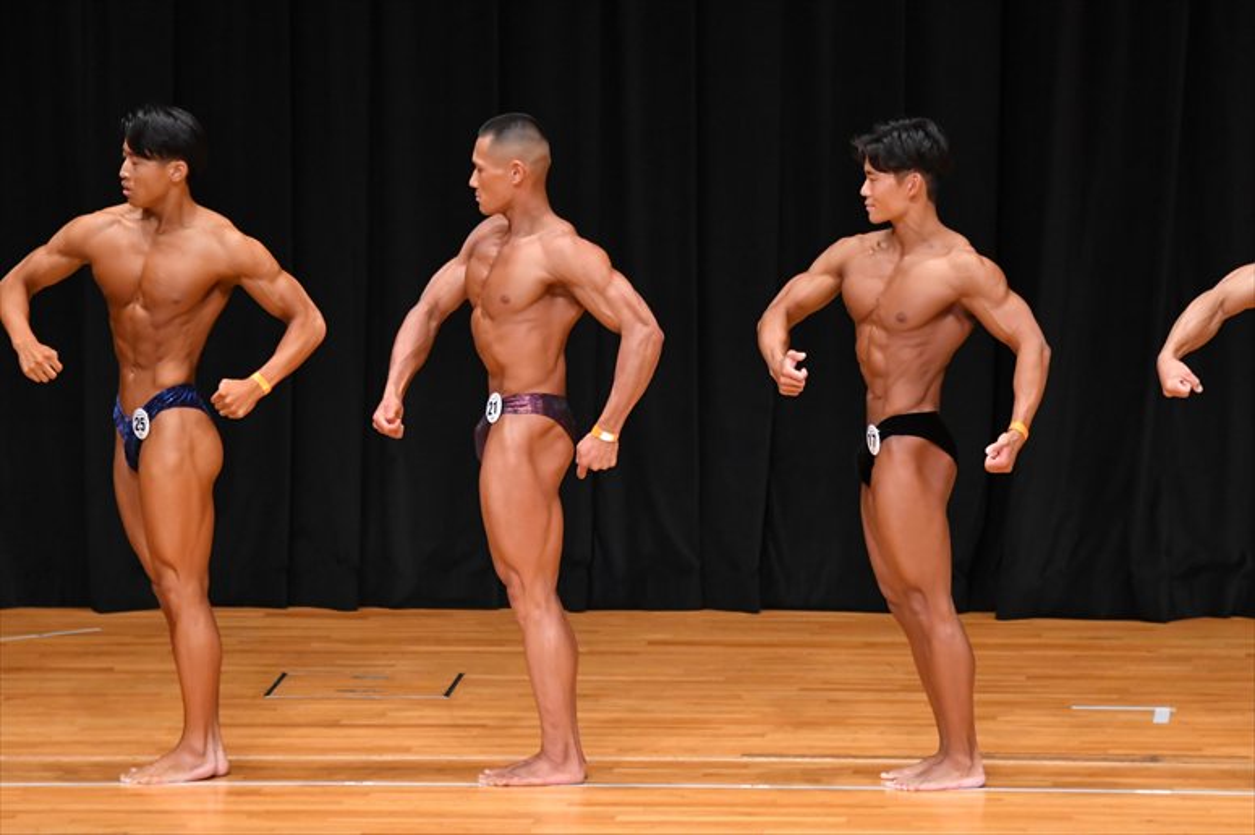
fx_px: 9408
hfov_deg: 7.6
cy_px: 418
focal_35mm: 270
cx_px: 628
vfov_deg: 5.1
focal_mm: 180
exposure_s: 1/400
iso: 4000
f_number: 5.6
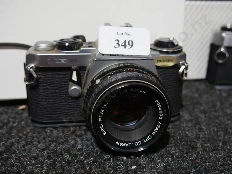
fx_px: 295
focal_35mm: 44
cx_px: 116
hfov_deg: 42.9
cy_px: 87
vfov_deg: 32.9
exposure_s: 1/60
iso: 500
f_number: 4.7
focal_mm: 22
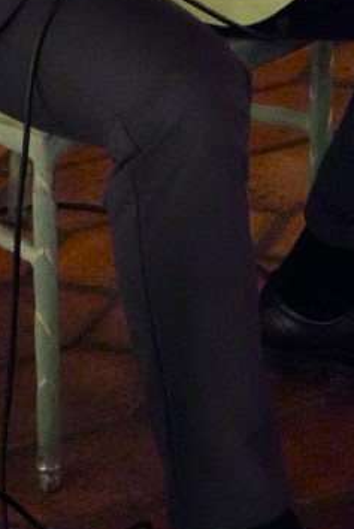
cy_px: -632
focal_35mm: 187
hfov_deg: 7.2
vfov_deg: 9.9
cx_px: 635
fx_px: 2750
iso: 12800
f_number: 4
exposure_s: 1/25
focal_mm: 41
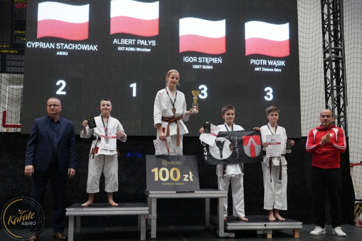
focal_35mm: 39
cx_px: 181
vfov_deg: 34.2
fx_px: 392
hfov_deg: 49.6
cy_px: 120
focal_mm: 39
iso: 800
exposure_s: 1/100
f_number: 4
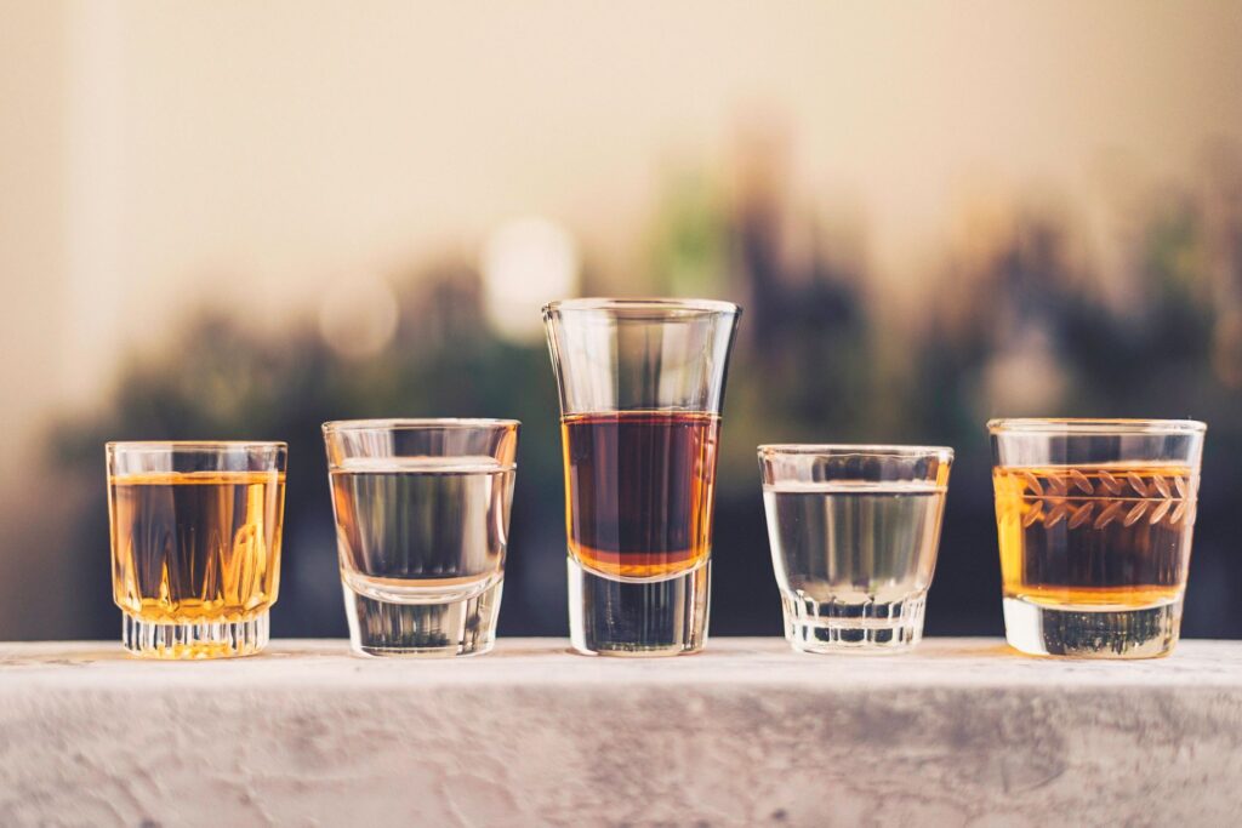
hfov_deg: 39.6
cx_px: 621
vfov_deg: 27.0
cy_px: 414
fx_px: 1725
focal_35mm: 50
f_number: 1.8
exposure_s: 1/80
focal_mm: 50
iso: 500
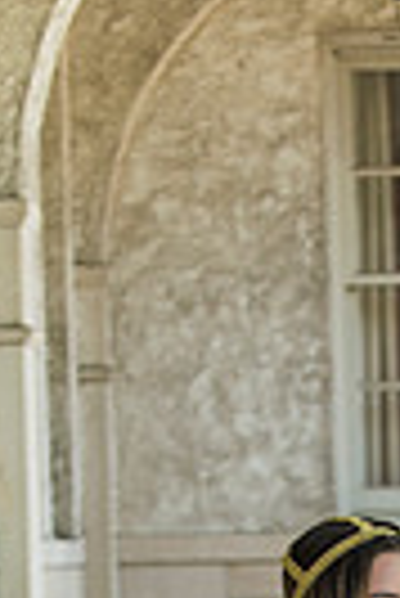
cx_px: 400
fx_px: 4388
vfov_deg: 7.6
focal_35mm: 264
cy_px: 917
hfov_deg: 5.2
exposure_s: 1/250
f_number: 3.5
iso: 320
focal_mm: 78
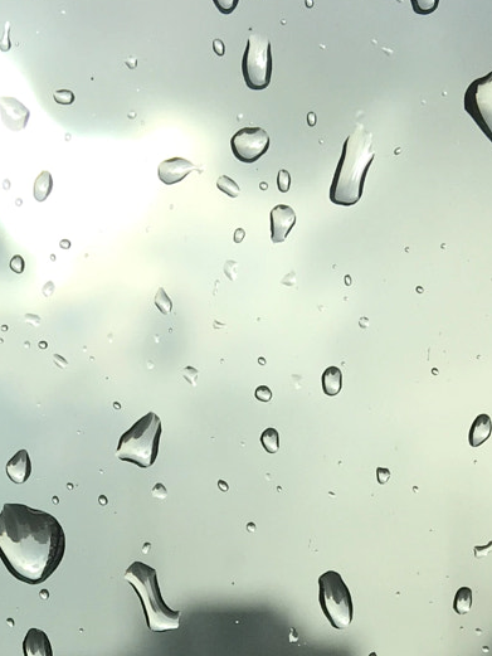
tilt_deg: -8.5
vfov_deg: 19.3
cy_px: 978
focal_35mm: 89
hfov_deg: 16.5
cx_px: 107
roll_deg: +1.4
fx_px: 1686
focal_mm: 4.15
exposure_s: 1/950
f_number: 2.2
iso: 25
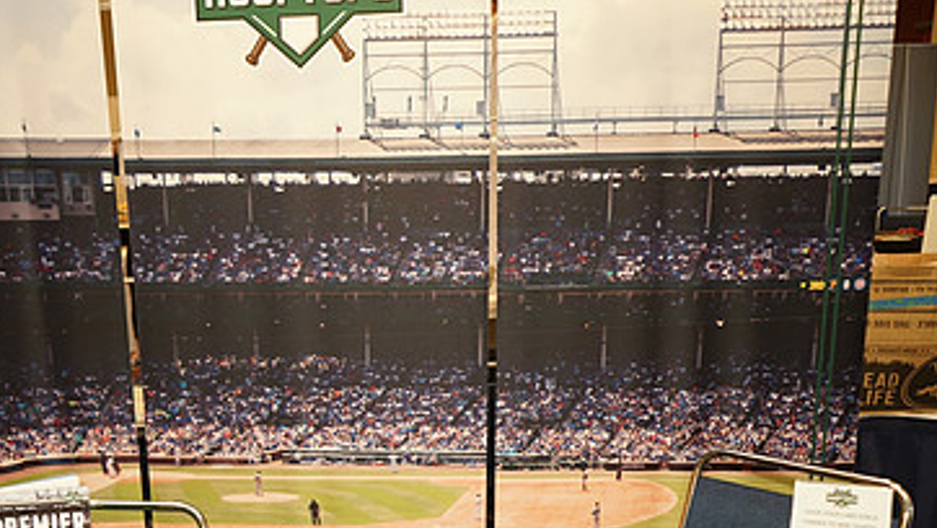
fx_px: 1168
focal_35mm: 47
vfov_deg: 24.6
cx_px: 300
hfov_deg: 43.0
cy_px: 498
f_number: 4.5
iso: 1000
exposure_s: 1/100
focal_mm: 28
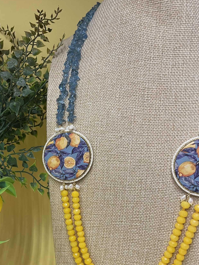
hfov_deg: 35.3
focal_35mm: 40
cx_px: 55
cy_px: 172
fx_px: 307
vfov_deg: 46.2
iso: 80
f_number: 1.6
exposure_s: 1/50
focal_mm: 4.2
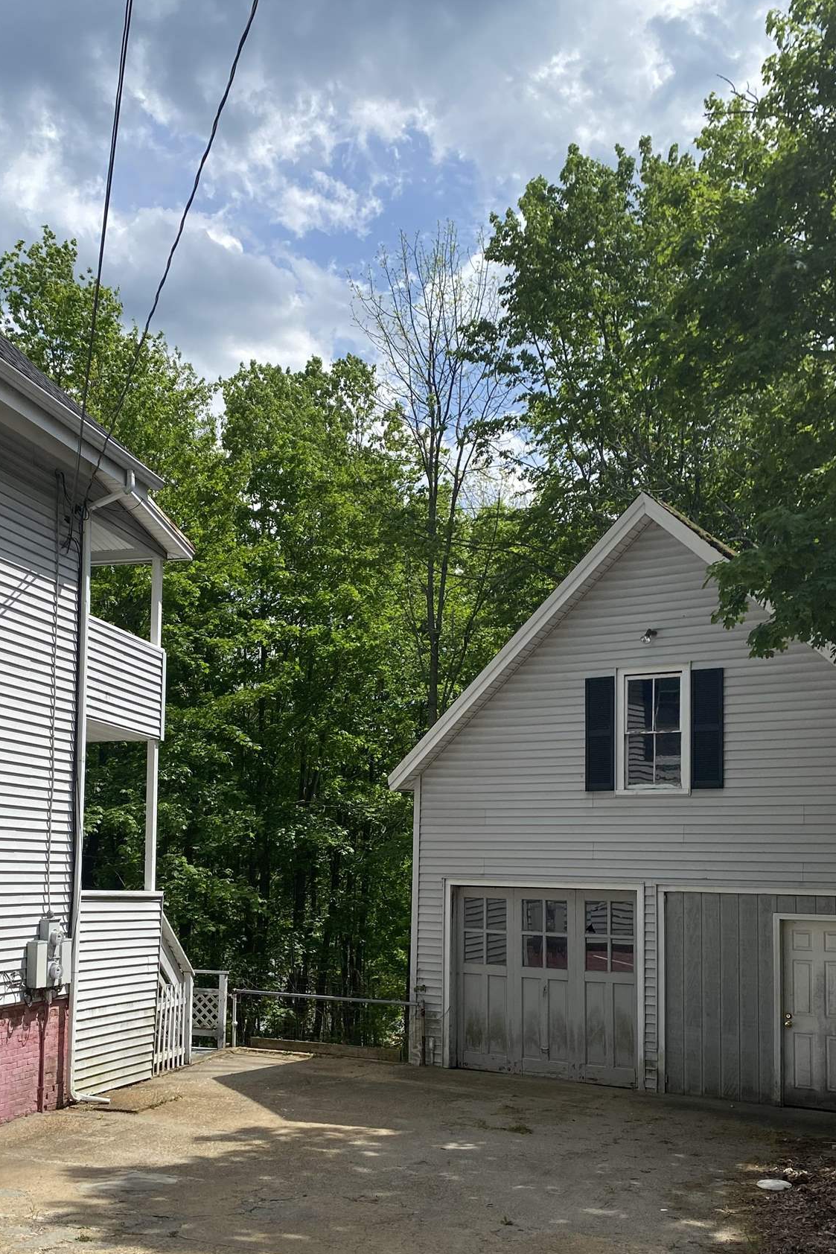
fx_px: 1288
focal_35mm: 37
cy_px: 815
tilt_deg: +4.1
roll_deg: -1.6
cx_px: 306
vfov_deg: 51.1
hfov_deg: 35.7
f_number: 1.8
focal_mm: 4.25
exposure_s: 1/3731
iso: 32
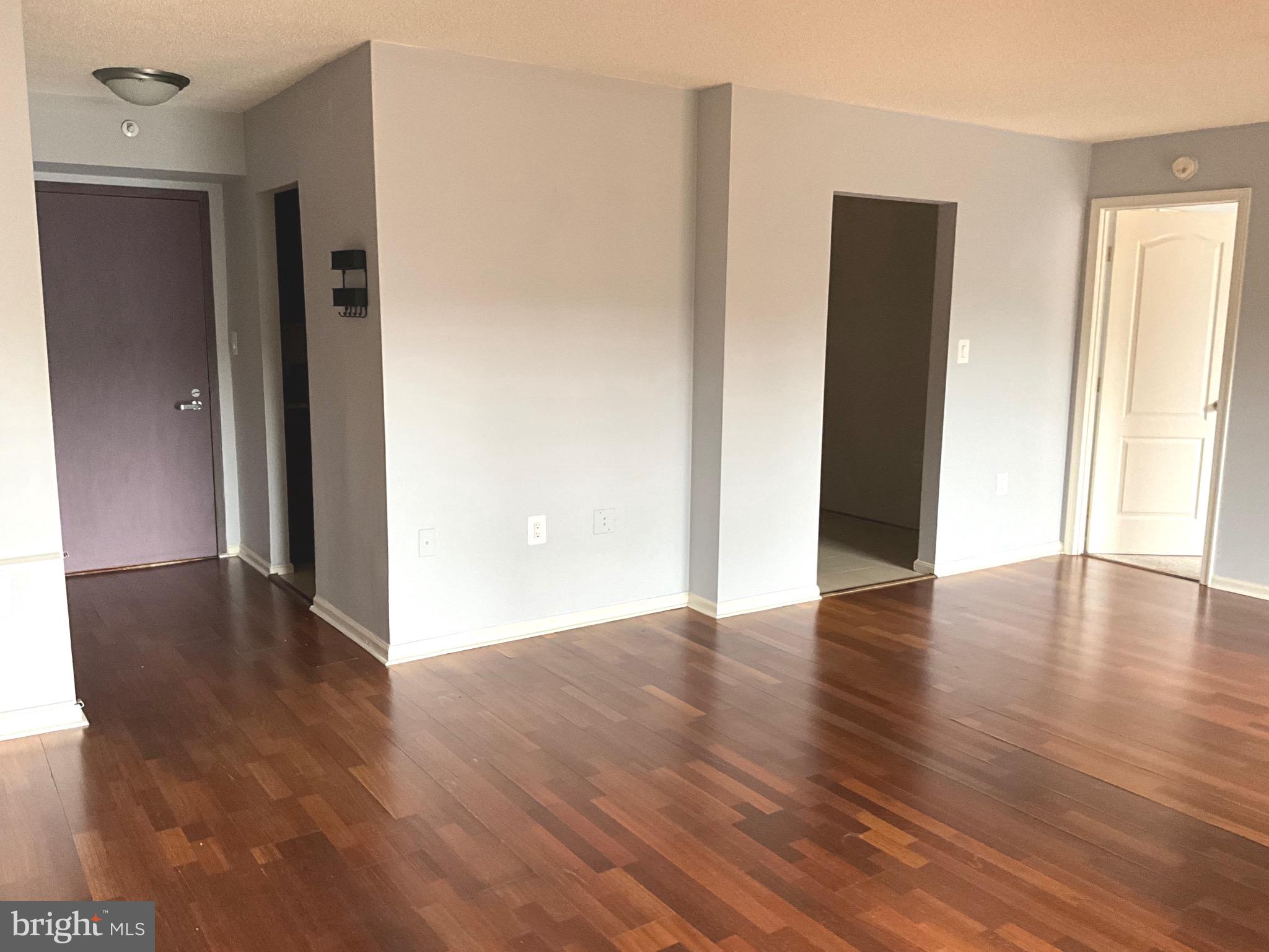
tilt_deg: -7.4
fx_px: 1063
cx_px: 634
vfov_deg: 48.2
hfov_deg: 61.7
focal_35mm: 29
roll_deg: -0.1
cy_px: 476
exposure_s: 1/60
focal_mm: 3
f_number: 1.8
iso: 125
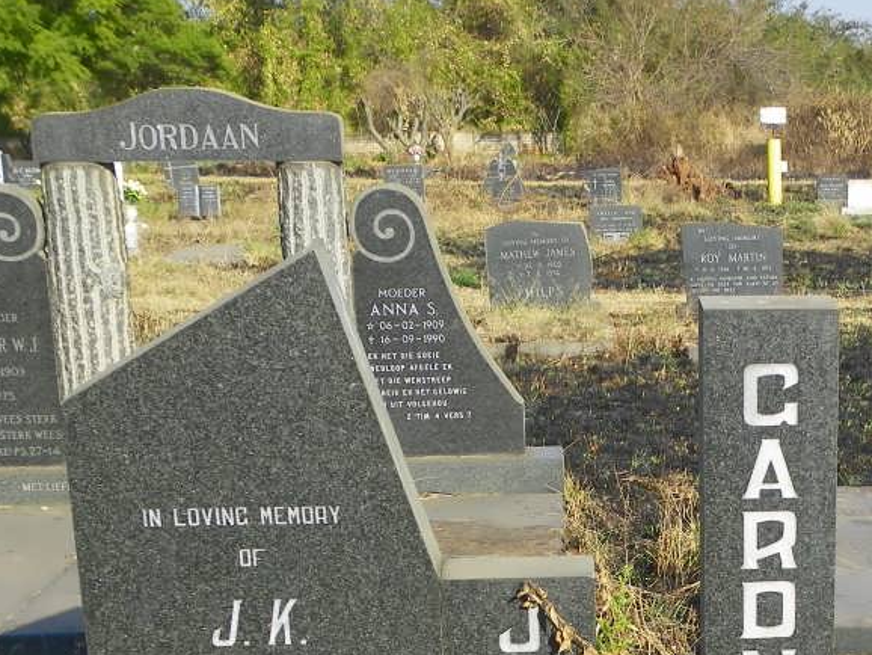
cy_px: 664
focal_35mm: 83
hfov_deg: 22.9
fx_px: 2092
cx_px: 801
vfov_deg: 17.4
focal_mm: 7.1
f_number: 4.5
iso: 64
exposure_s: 1/200
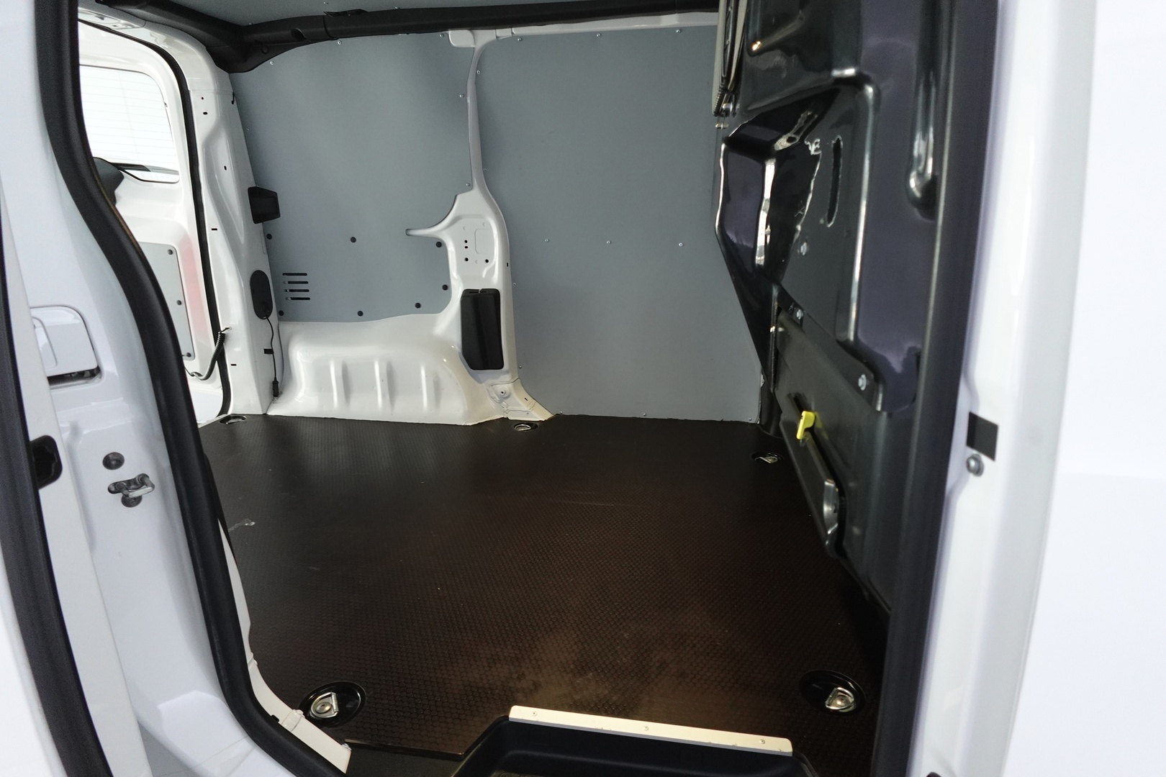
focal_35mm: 20
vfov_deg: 61.9
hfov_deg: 84.0
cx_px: 583
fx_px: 648
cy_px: 388
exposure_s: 1/80
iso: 800
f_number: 2
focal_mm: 7.6
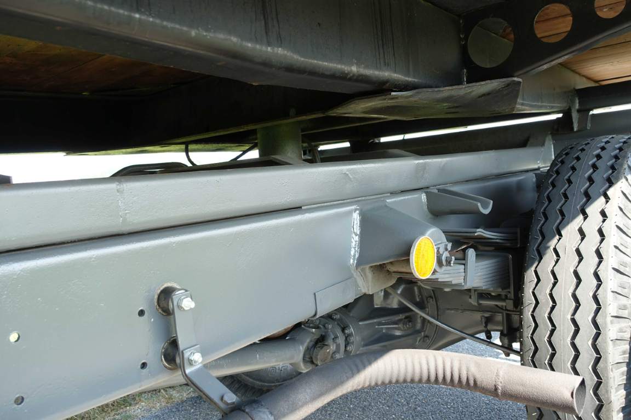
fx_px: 543
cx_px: 316
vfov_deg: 42.3
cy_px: 210
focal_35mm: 31
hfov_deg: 60.3
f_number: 4
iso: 125
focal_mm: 11.45
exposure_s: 1/80
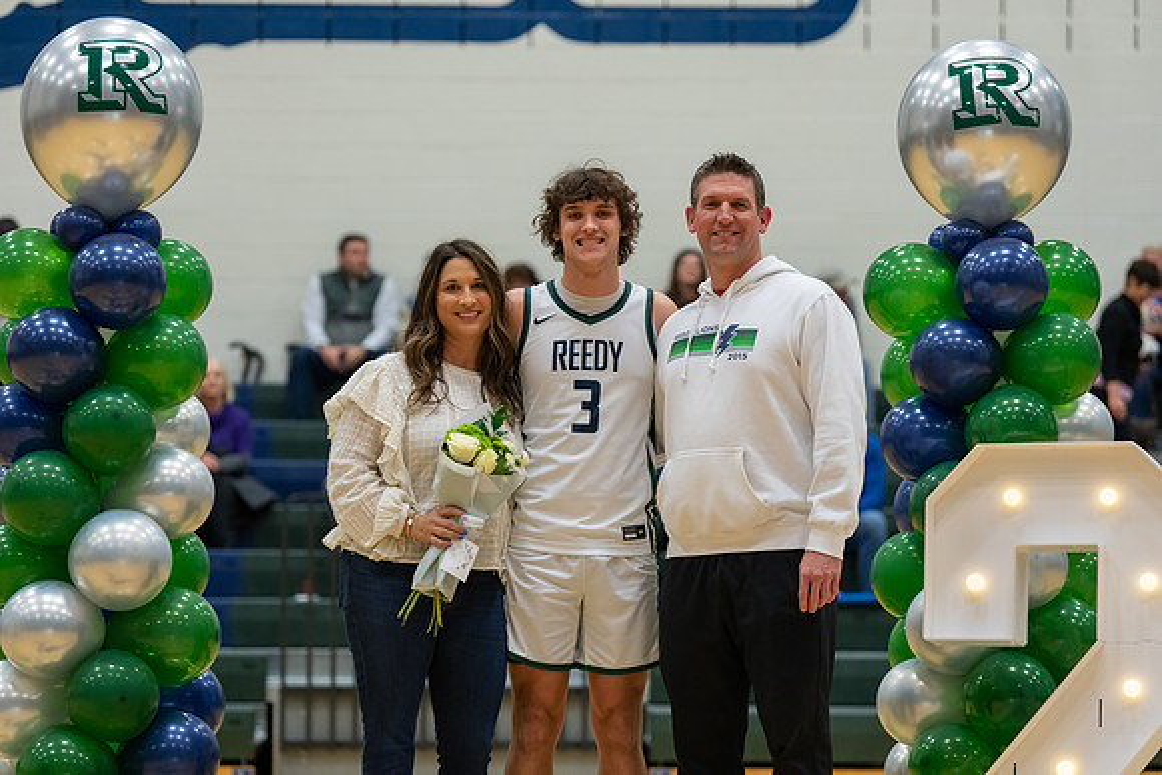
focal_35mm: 113
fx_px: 3648
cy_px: 388
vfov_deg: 12.1
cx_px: 581
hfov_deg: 18.1
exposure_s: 1/320
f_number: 2.8
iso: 2500
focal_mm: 113
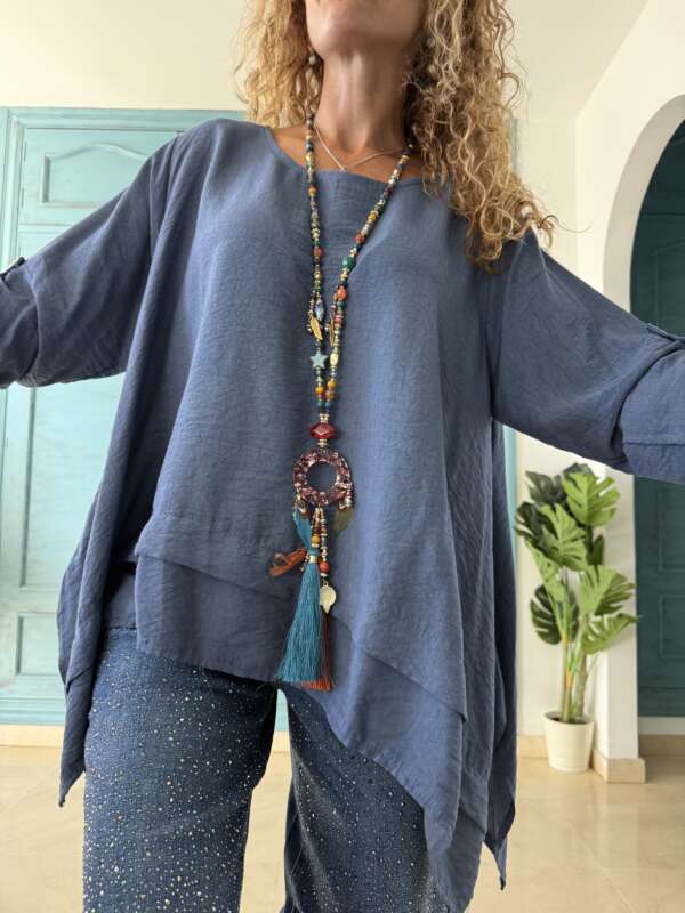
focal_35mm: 24
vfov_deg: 71.6
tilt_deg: +5.2
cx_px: 342
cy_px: 456
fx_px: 633
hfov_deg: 56.8
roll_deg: -1.9
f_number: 1.78
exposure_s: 1/99
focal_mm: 6.76
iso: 200
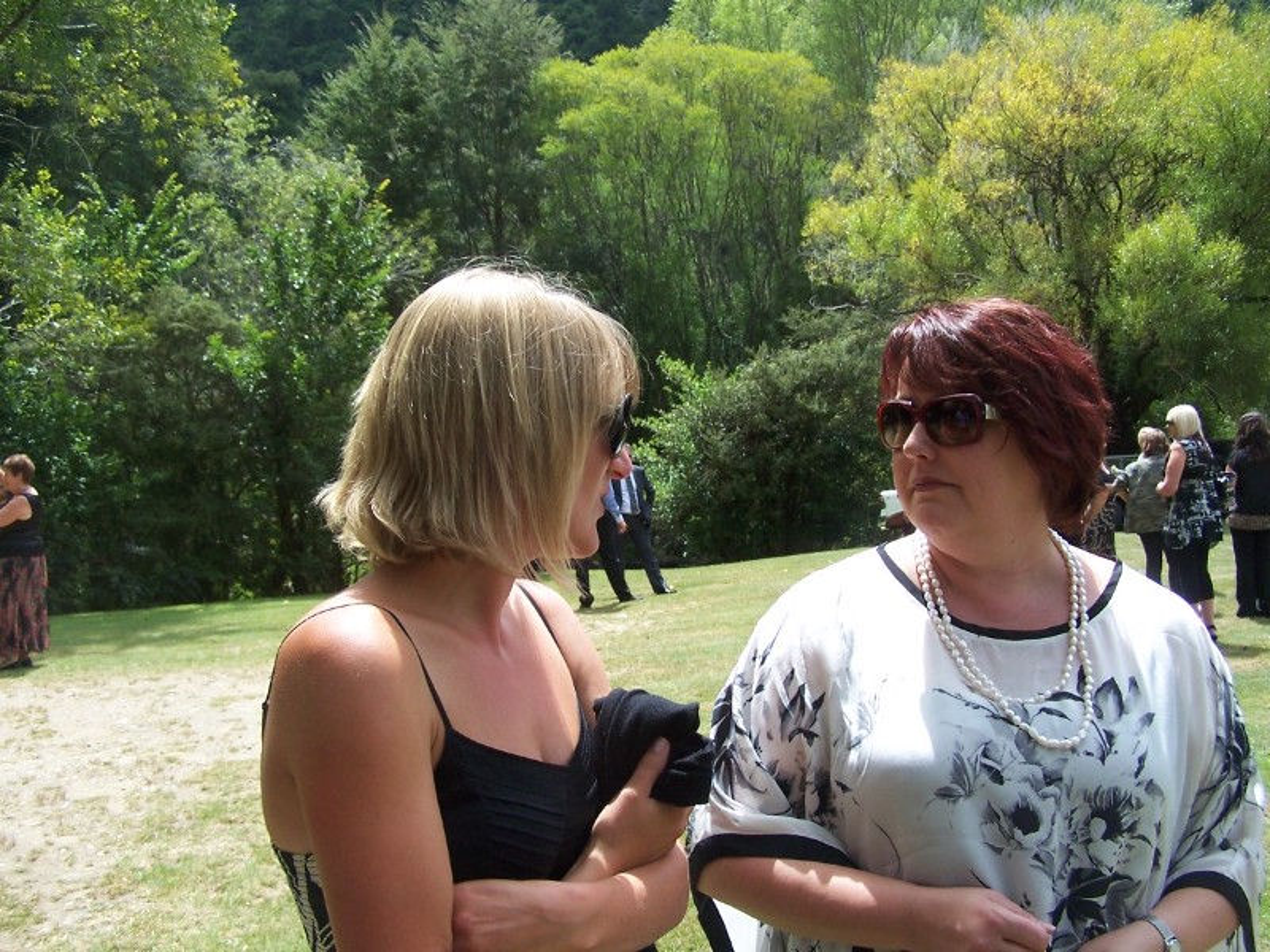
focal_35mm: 38
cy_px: 476
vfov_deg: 37.7
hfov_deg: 49.0
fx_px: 1394
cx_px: 635
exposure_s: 1/350
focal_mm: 6.3
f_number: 4
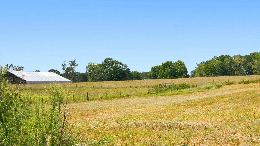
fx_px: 407
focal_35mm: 59
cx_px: 174
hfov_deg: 35.1
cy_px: 92
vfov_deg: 20.3
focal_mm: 35
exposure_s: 1/1250
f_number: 9
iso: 500
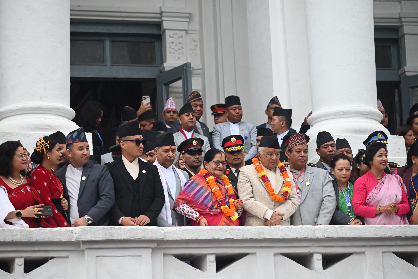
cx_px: 209
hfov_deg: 17.1
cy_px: 140
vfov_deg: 11.4
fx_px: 1394
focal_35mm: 120
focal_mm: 120
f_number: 4
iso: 1000
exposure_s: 1/320
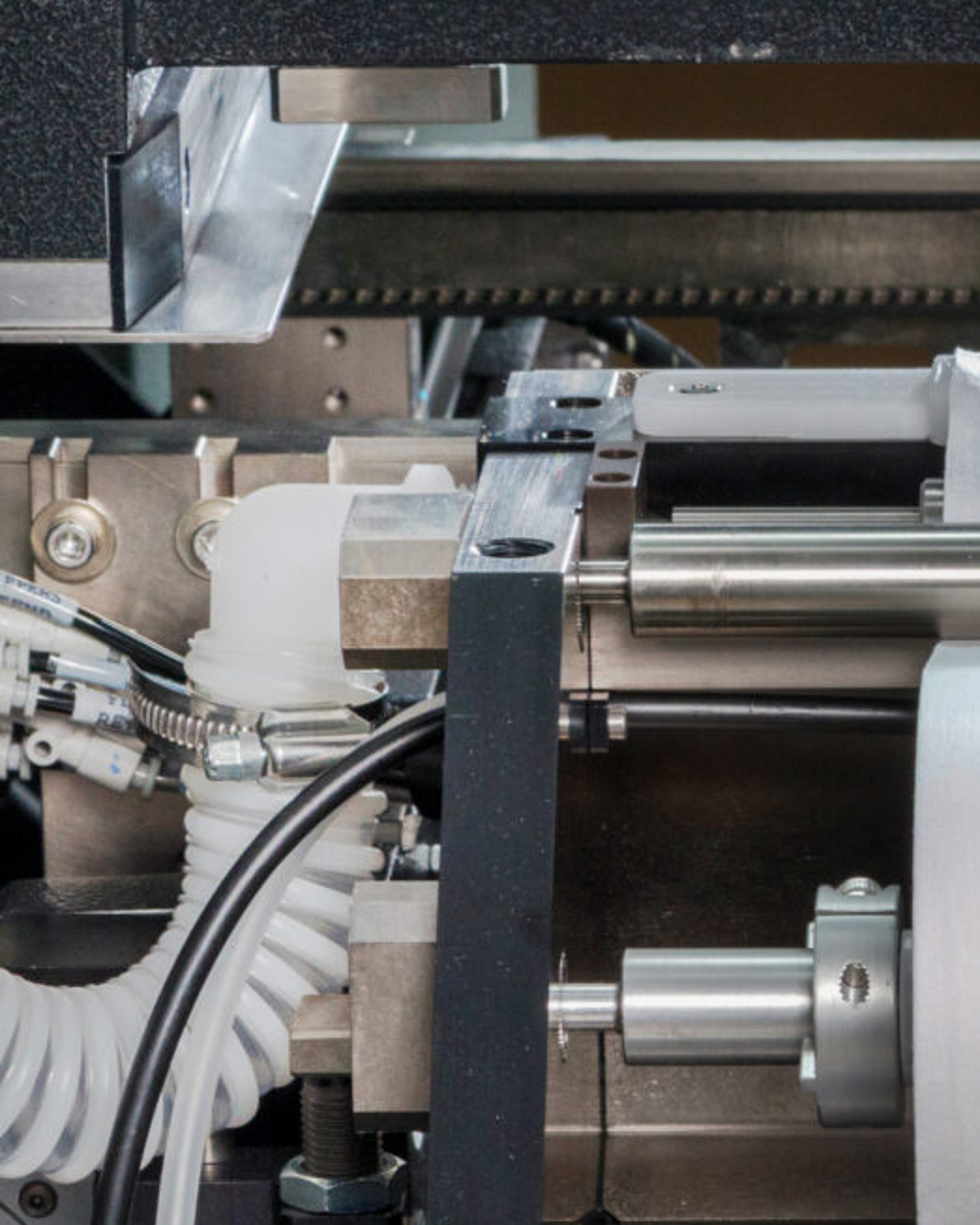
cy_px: 1080
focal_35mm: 386
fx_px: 13998
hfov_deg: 3.9
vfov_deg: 5.0
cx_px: 2368
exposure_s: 1/60
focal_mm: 105
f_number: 16
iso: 400
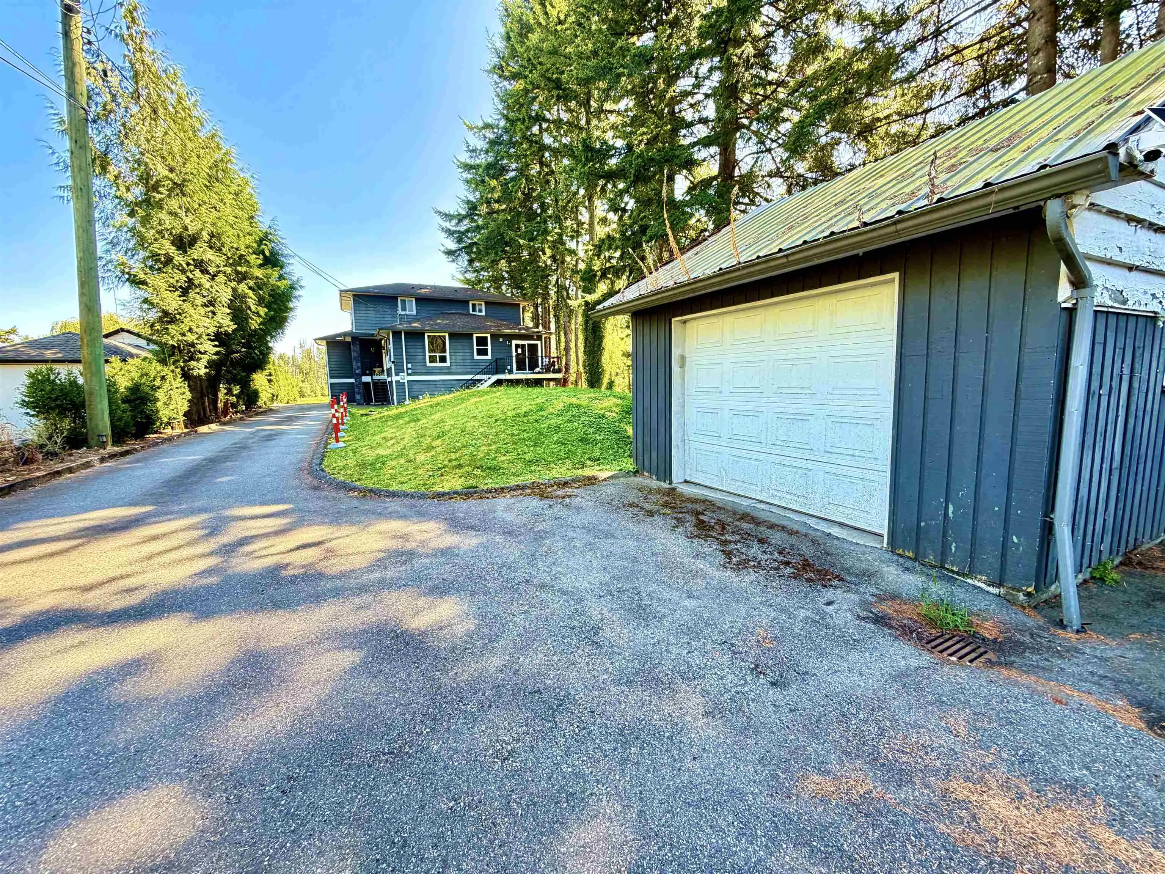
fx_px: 471
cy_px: 437
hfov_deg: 102.1
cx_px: 582
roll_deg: +0.9
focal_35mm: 14
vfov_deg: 85.7
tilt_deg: -7.1
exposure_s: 1/121
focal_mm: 2.22
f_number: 2.2
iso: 160
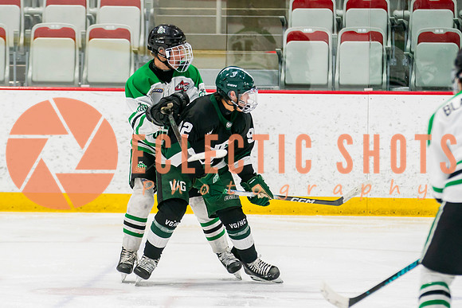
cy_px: 147
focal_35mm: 273
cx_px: 200
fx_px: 3504
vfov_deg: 5.0
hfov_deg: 7.5
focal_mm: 155
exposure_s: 1/640
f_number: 3.2
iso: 1000
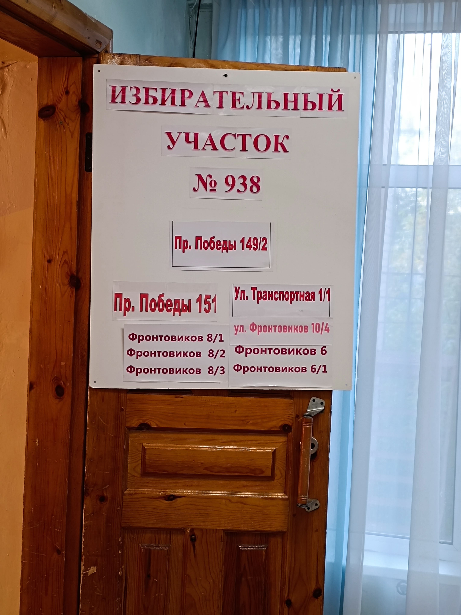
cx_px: 230
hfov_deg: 56.8
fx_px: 426
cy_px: 308
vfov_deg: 71.6
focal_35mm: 24
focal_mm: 6.14
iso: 679
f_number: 1.65
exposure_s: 1/100
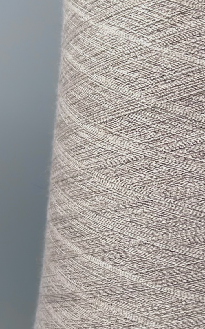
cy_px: 163
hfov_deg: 26.1
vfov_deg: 43.5
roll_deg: +0.2
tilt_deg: -7.1
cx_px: 219
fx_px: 411
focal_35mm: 46
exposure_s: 1/794
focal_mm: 6.76
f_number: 1.78
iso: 64
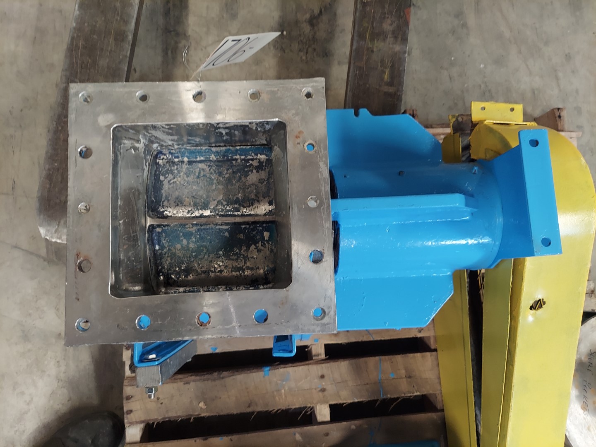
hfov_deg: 71.6
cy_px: 224
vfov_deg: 56.8
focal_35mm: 24
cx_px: 298
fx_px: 413
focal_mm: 5.23
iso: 500
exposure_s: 1/25
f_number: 1.8
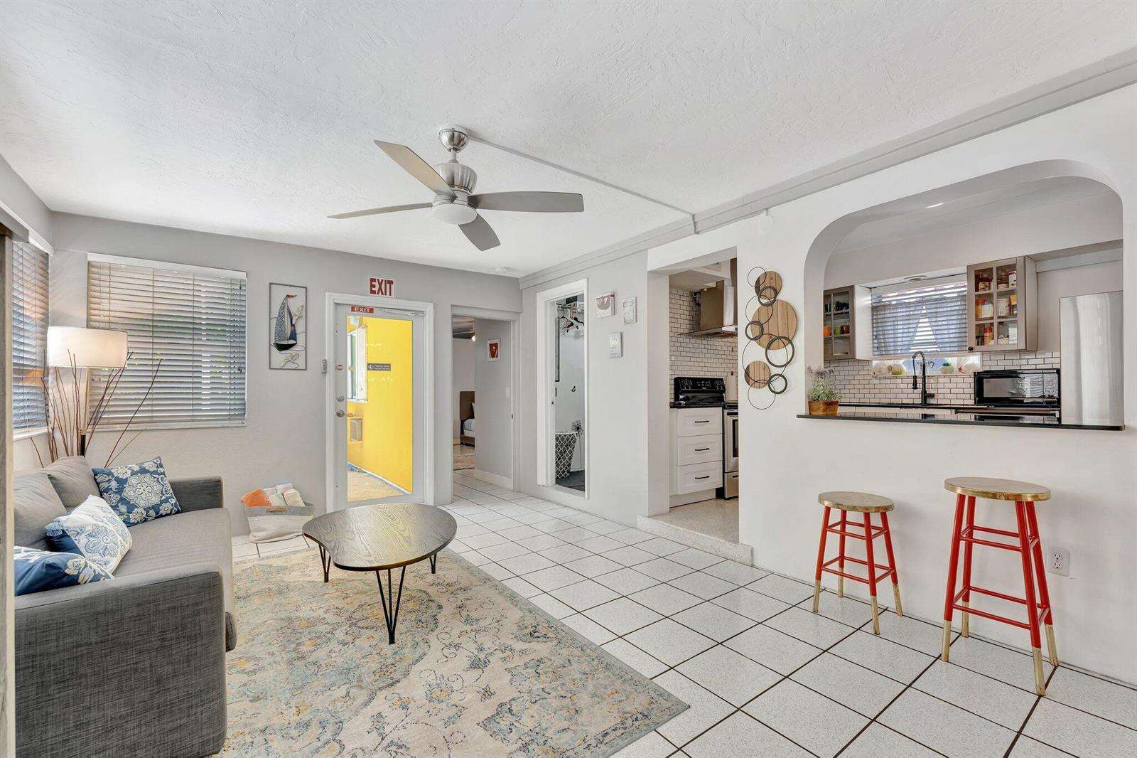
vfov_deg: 76.9
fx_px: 477
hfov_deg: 100.0
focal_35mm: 15
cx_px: 568
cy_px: 379
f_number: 8
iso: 400
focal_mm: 15.1
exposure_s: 1/4
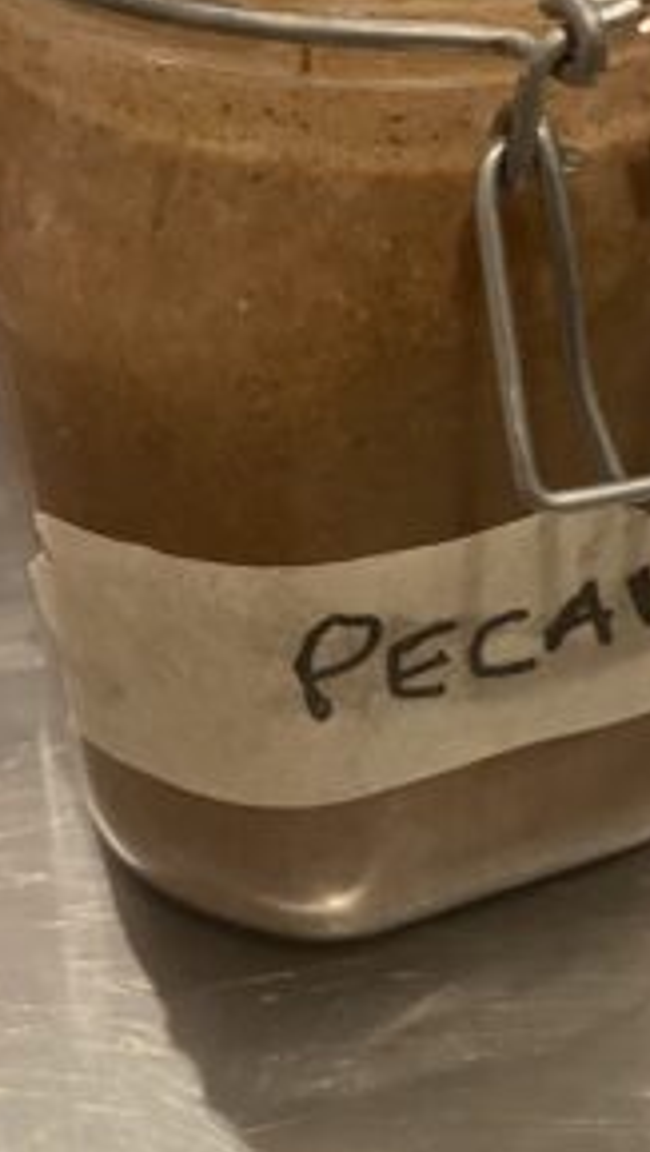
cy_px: 462
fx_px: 1498
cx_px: 453
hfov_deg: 24.3
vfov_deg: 41.9
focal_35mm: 49
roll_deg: -2.1
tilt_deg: -37.4
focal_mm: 4.25
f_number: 1.8
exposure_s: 1/25
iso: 500
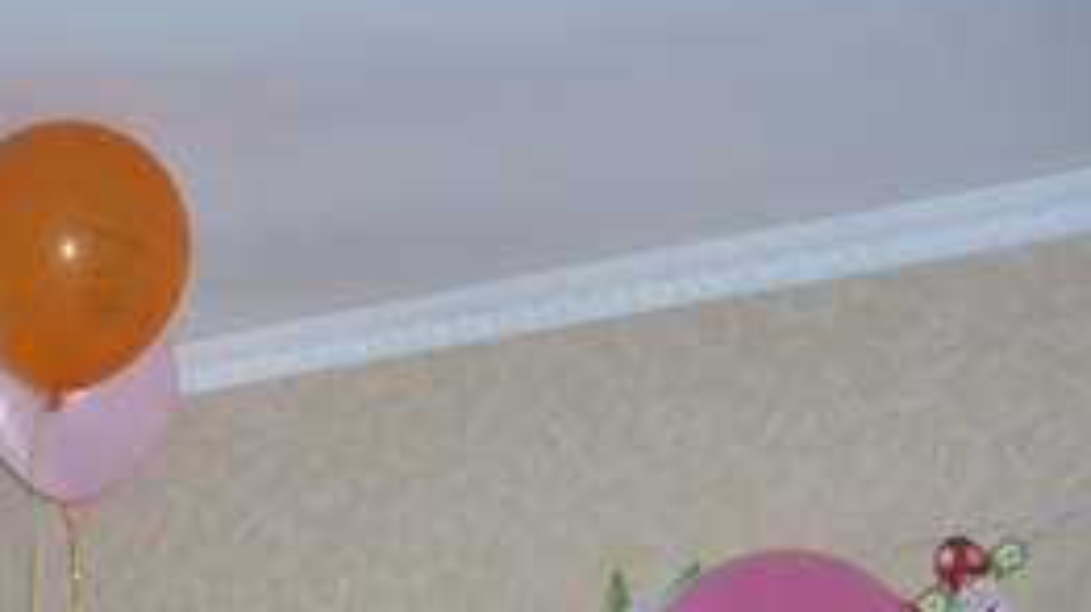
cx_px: 46
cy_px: 739
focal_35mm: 87
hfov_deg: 23.6
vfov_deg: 13.5
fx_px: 2515
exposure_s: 1/60
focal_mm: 6.2
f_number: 2.7
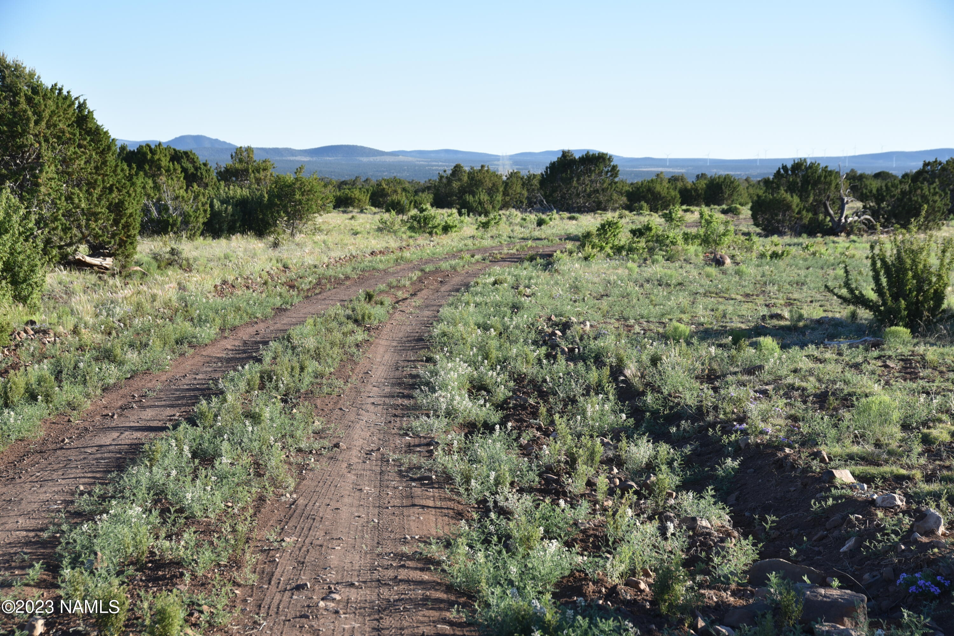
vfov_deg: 20.0
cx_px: 477
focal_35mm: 68
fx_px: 1802
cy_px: 318
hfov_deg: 29.7
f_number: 8
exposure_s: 1/250
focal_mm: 68
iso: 220
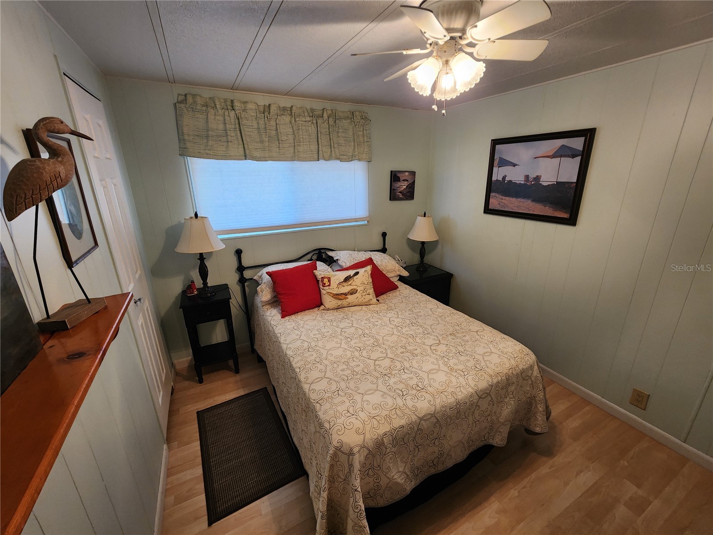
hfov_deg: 106.2
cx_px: 356
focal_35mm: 13
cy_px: 268
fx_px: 268
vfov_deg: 89.9
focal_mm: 2.2
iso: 200
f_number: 2.2
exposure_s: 1/60
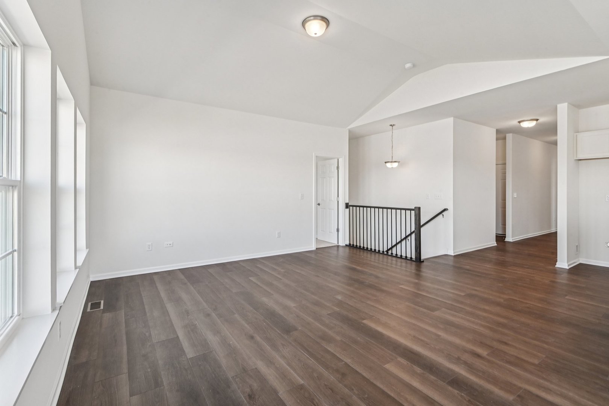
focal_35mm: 16
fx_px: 271
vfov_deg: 73.7
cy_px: 203
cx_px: 304
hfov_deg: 96.7
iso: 400
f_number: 13
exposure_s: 1/20
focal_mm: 16
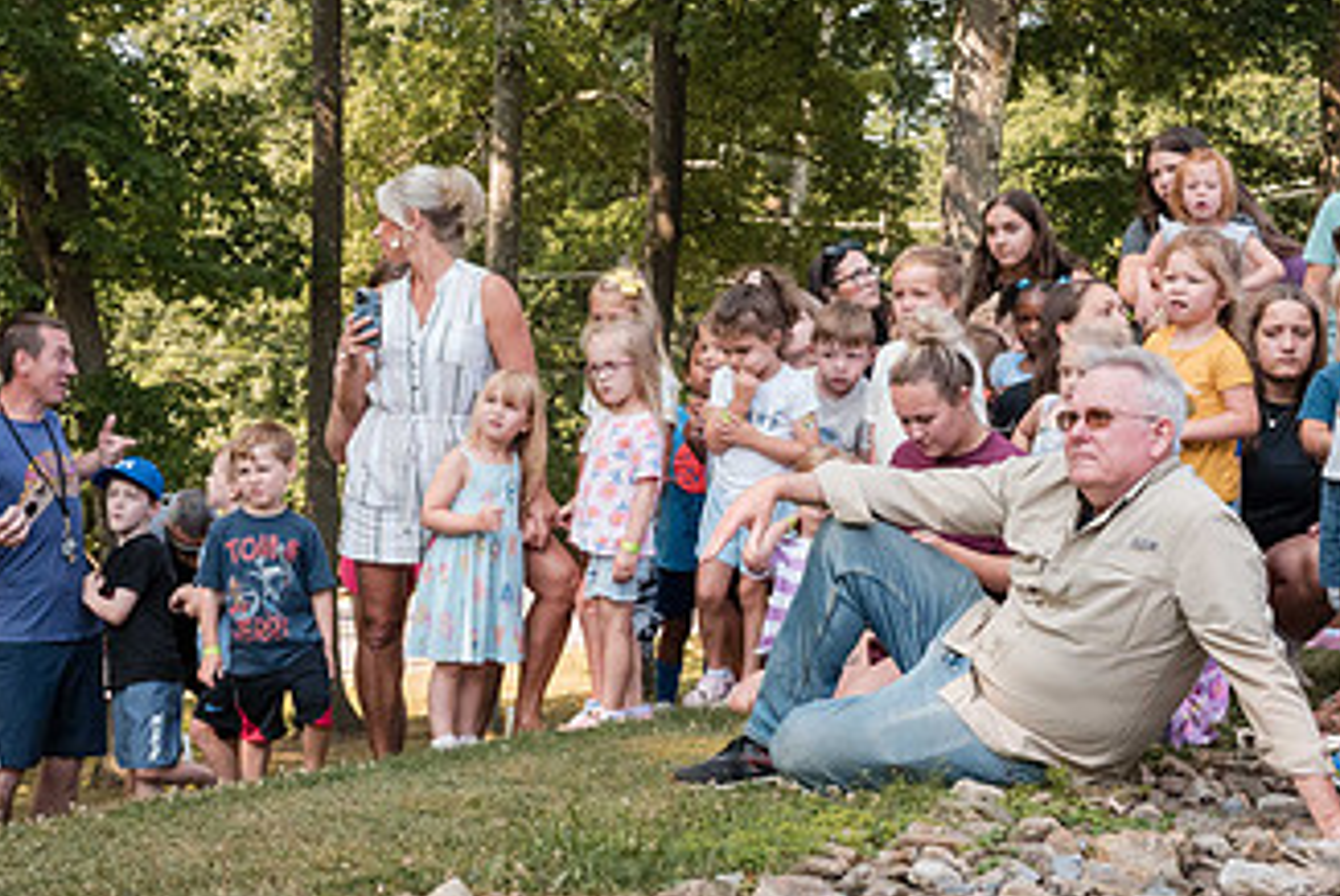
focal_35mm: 67
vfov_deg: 20.4
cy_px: 423
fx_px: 2496
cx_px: 500
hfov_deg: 29.9
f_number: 16
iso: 6400
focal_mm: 35
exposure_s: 1/800
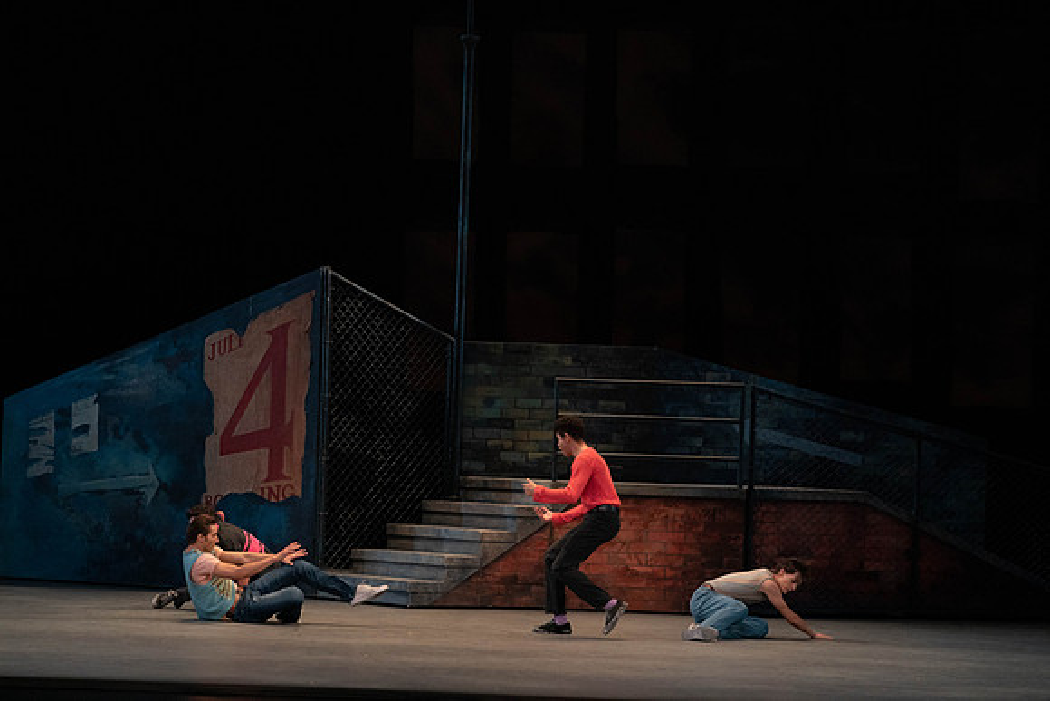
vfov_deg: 10.6
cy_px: 350
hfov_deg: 15.9
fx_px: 3763
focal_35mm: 129
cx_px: 525
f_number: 4.5
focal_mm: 129
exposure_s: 1/400
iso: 3200
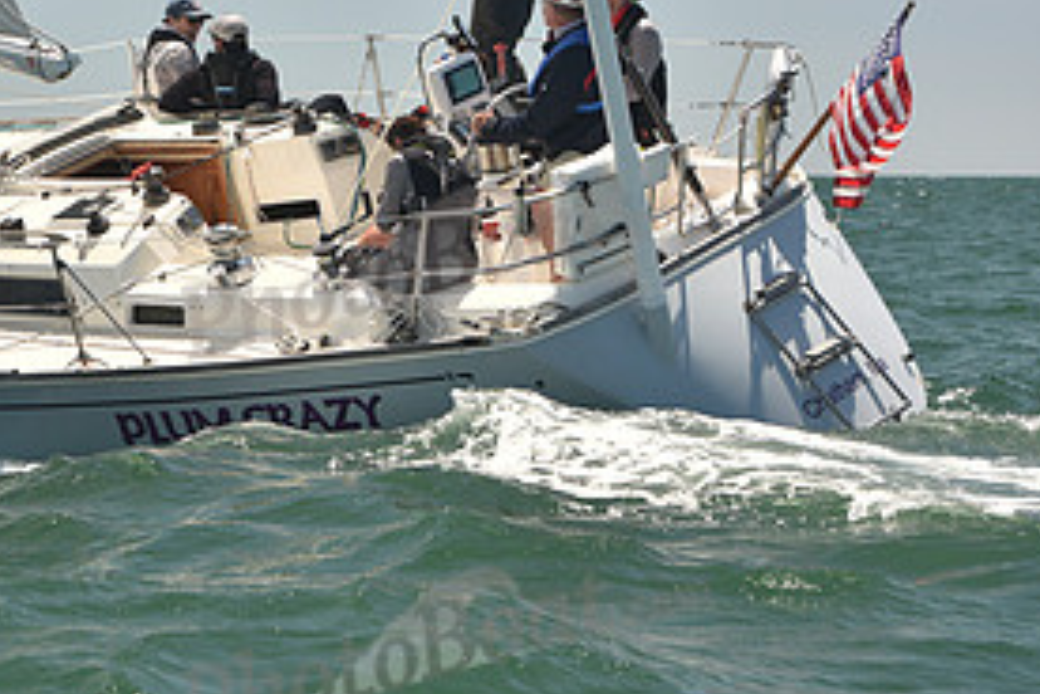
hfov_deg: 13.8
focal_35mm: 147
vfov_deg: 9.3
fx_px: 4246
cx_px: -11
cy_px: 119
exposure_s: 1/800
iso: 250
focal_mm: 70
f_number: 4.5
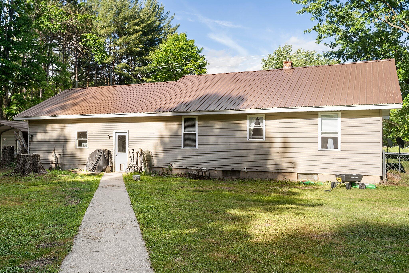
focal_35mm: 32
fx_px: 362
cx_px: 204
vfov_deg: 41.2
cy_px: 136
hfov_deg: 58.9
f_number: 7.1
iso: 200
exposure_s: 1/125
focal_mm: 31.9
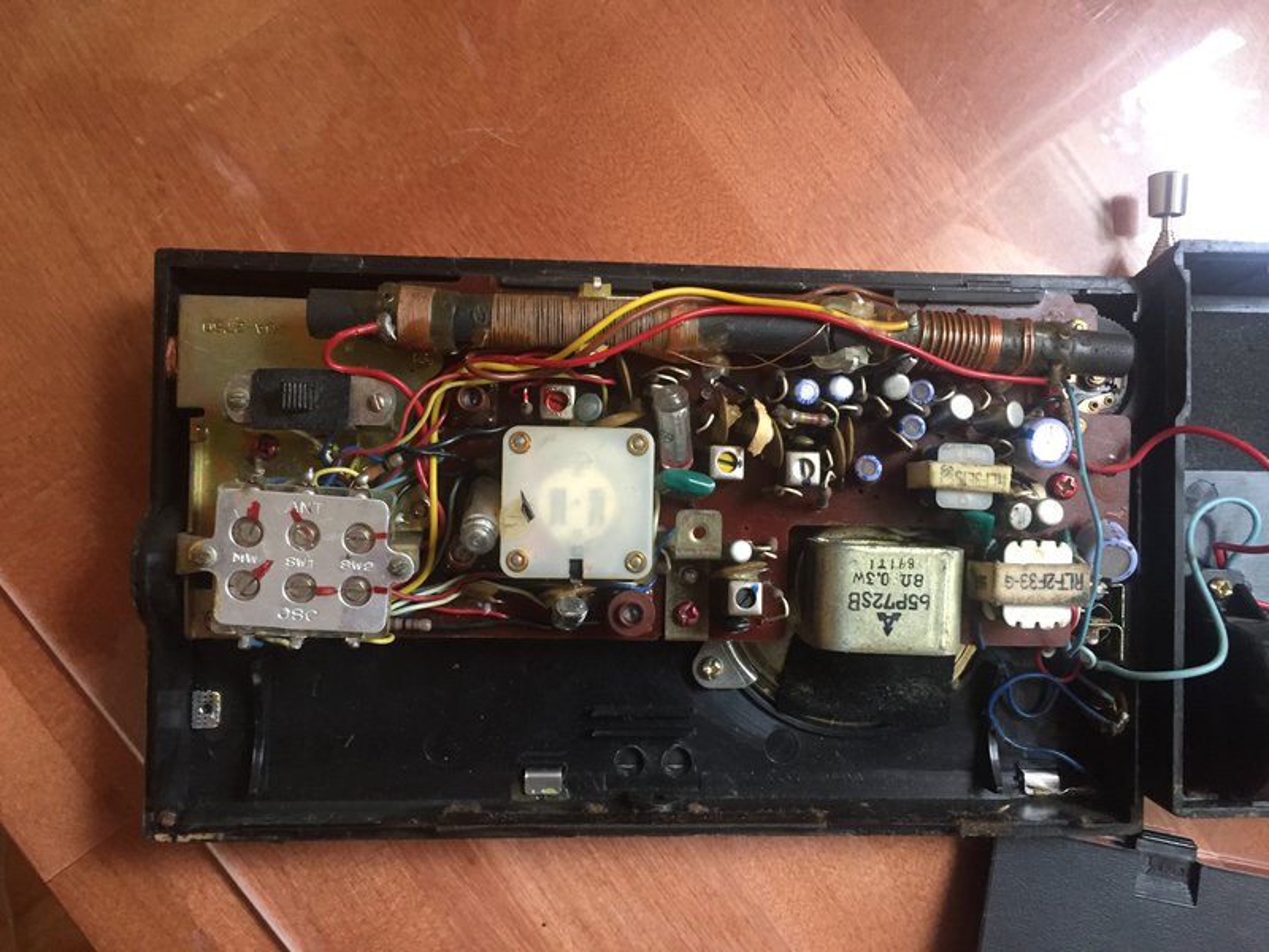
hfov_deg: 61.7
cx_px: 634
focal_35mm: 29
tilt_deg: -89.2
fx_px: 1063
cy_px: 476
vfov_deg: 48.2
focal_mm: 4.15
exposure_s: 1/33
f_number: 2.2
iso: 200
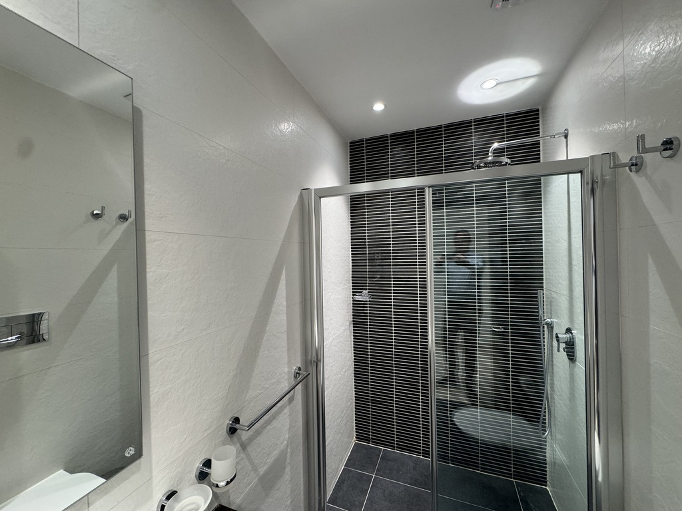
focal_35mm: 14
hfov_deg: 102.1
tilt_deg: -0.3
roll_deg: +0.5
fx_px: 276
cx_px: 341
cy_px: 256
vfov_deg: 85.7
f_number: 2.2
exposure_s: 1/99
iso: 200
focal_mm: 2.22
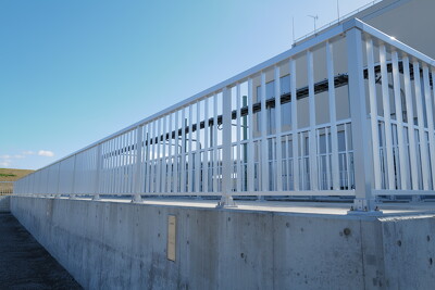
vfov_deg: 46.4
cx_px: 218
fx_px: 338
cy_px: 145
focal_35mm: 28
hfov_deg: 65.5
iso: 100
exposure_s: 1/400
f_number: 5
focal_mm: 28
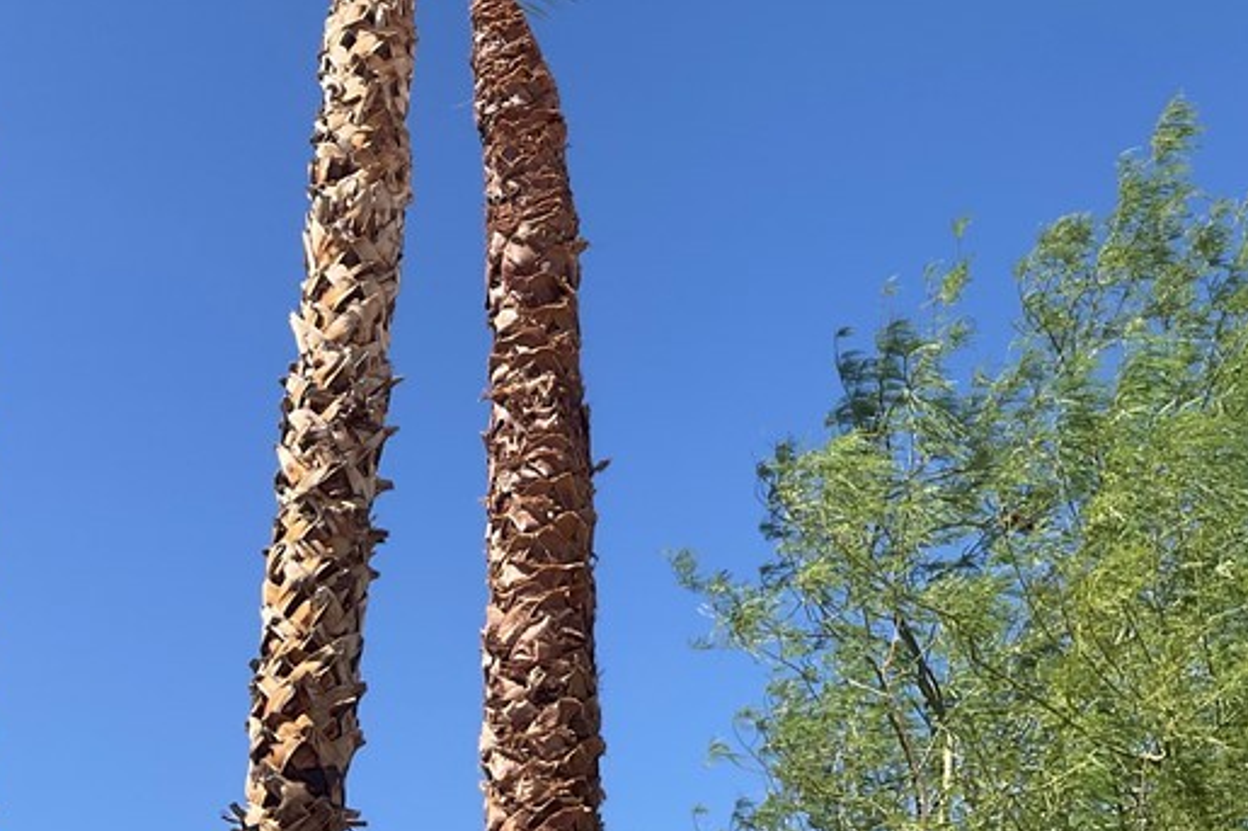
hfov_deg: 32.9
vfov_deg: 22.0
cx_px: 904
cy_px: 63
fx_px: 2079
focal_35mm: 60
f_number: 1.8
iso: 16
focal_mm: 3
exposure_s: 1/1279
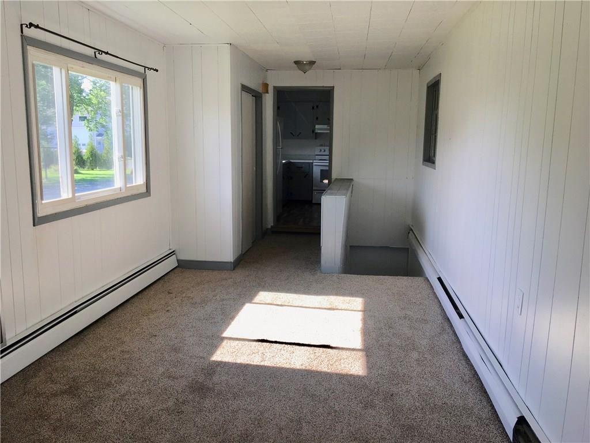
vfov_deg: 48.2
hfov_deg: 61.7
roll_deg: -0.5
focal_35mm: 29
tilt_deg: -8.8
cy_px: 222
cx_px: 295
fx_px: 494
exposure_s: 1/212
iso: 25
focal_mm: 4.15
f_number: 2.2
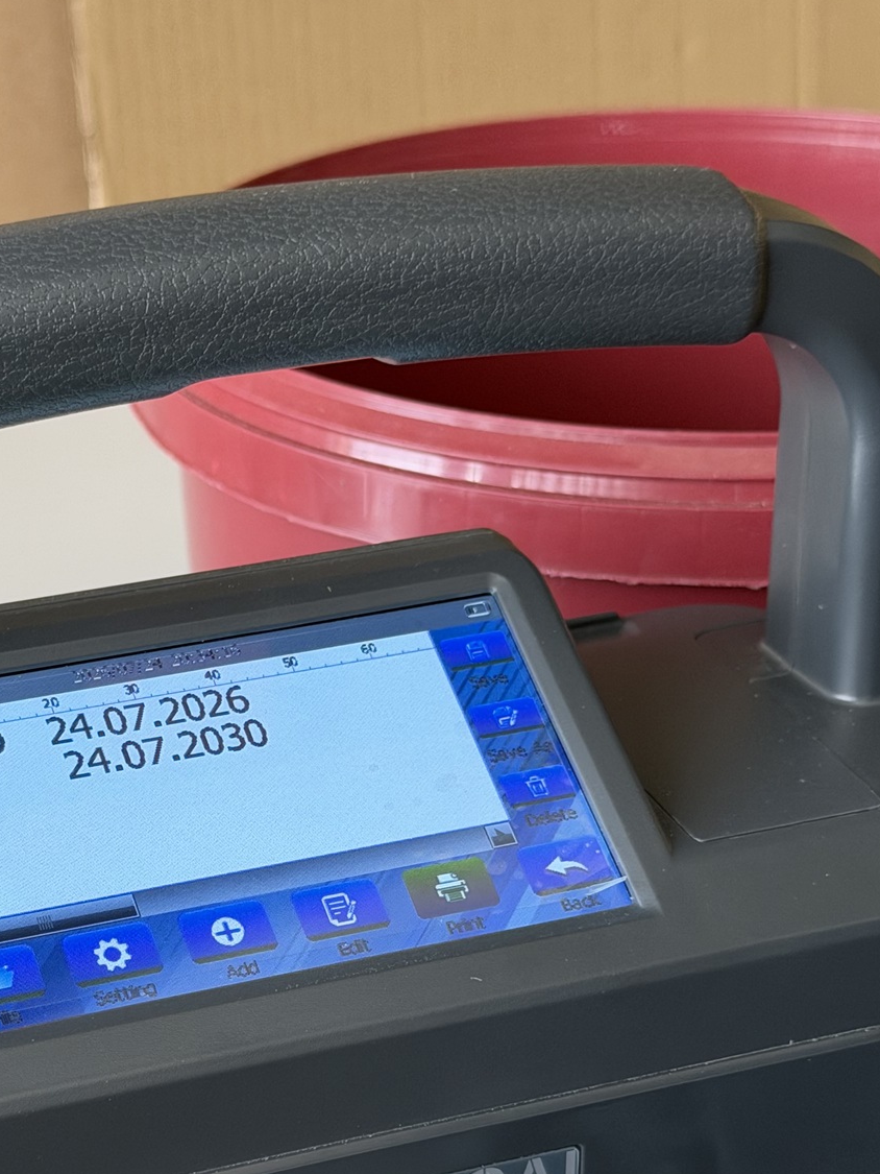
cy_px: 771
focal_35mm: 86
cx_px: 224
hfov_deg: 17.1
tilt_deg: -26.7
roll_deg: +1.3
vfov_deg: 22.7
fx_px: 2914
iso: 125
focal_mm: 6.76
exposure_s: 1/60
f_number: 1.78
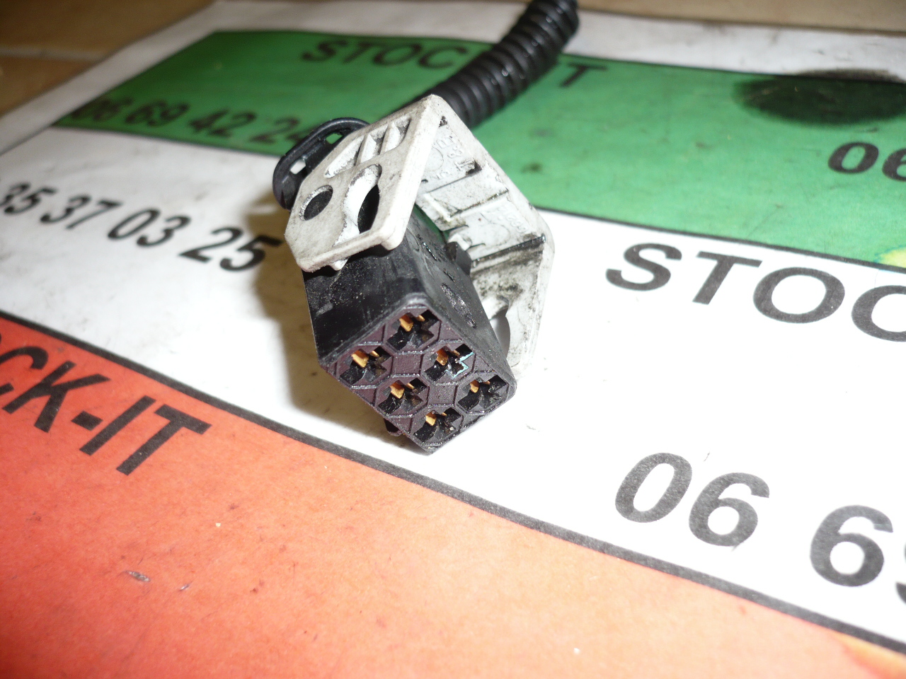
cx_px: 453
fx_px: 916
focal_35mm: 35
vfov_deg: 40.7
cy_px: 340
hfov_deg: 52.6
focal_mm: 5.8
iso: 100
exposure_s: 1/30
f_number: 2.8
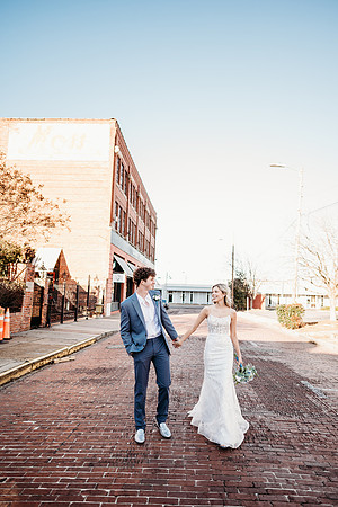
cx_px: 169
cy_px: 254
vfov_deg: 73.7
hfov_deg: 53.1
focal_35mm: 24
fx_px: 338
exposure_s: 1/400
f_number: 2
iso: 100
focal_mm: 24
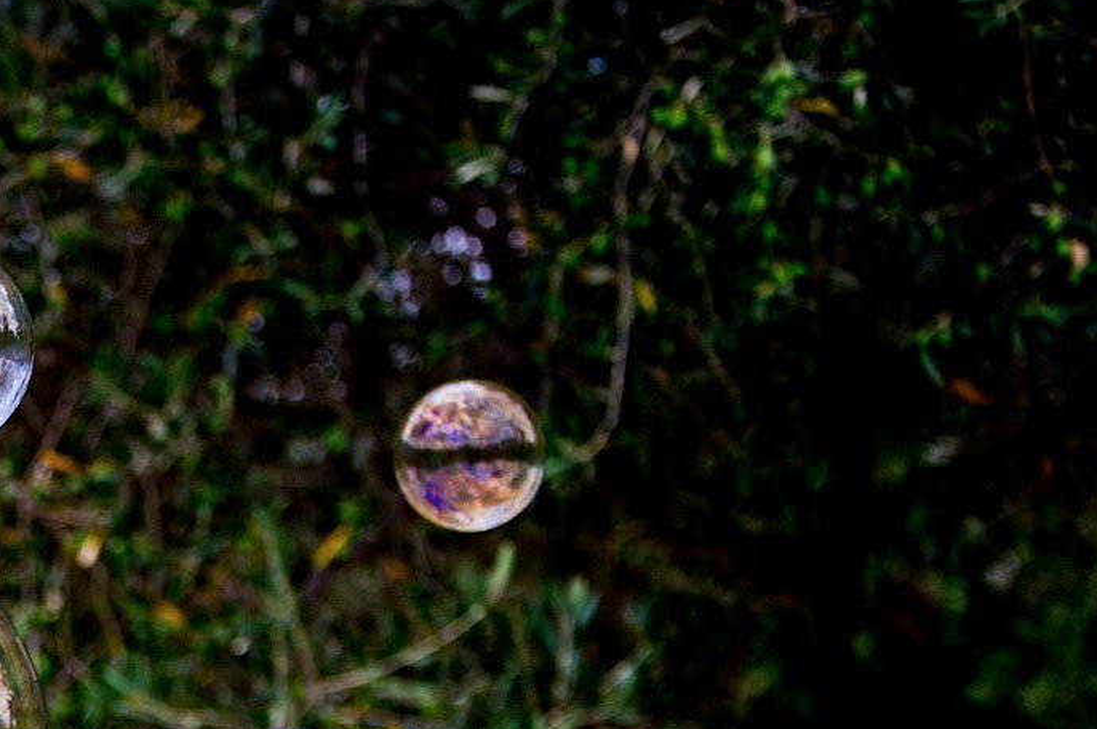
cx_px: -142
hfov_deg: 15.0
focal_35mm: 133
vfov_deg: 10.2
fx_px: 4049
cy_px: 780
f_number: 4.5
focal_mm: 38
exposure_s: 1/400
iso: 100
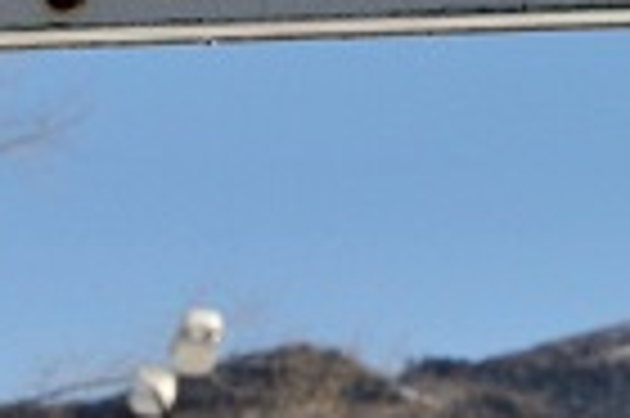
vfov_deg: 3.8
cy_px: 160
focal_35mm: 365
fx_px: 6380
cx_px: 306
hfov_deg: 5.7
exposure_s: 1/1000
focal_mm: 50
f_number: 16
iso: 1000
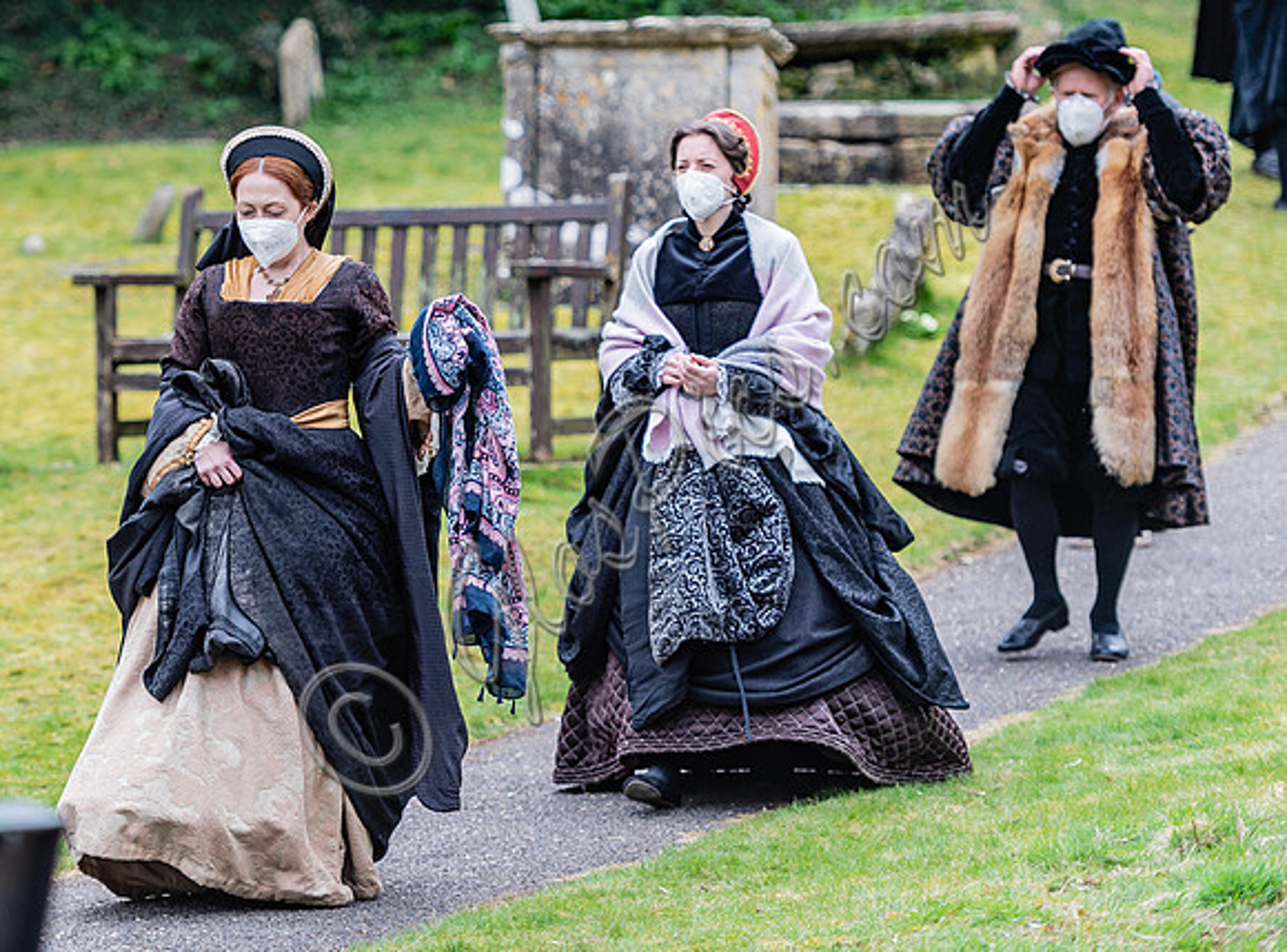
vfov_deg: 7.5
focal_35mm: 197
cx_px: 316
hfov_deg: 10.1
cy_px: 305
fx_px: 7283
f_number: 2.8
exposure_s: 1/1600
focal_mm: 135
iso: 400
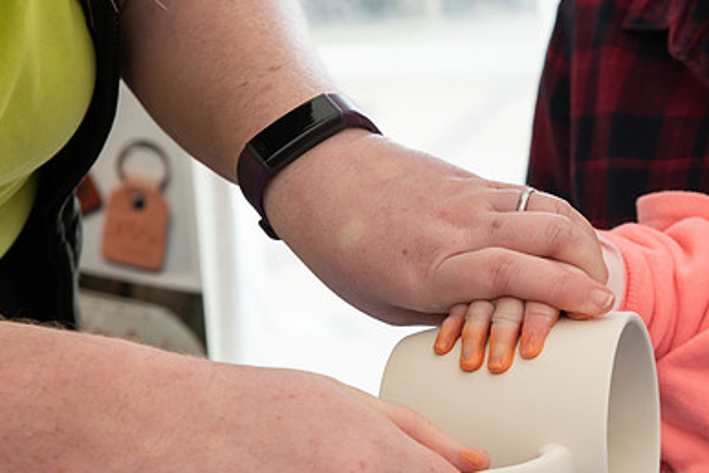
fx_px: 2068
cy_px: 322
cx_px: 528
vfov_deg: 13.0
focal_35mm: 105
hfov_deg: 19.3
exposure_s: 1/200
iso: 720
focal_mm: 70
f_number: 8
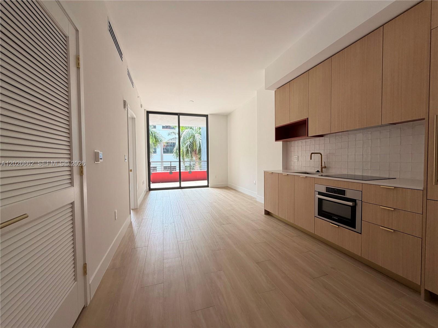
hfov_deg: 102.1
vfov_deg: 85.7
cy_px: 164
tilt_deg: -2.2
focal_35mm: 14
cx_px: 219
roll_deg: +0.9
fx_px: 177
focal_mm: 2.22
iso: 160
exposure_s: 1/121
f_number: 2.2
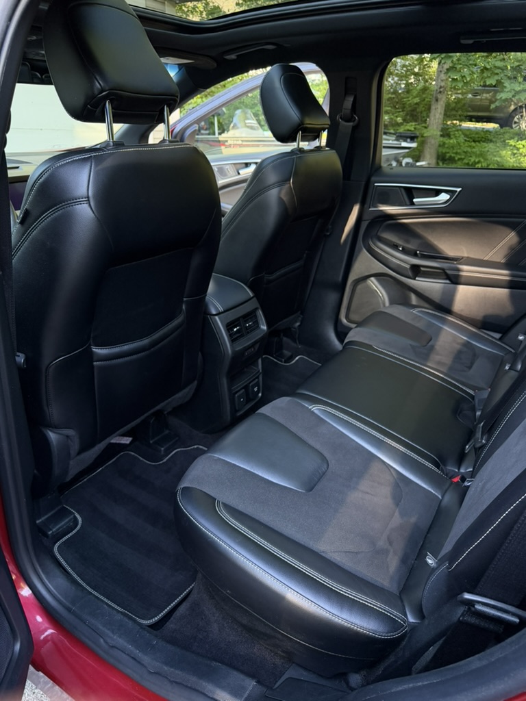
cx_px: 263
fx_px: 486
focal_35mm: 24
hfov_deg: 56.8
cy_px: 350
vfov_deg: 71.6
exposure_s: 1/91
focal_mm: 6.76
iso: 200
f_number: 1.78
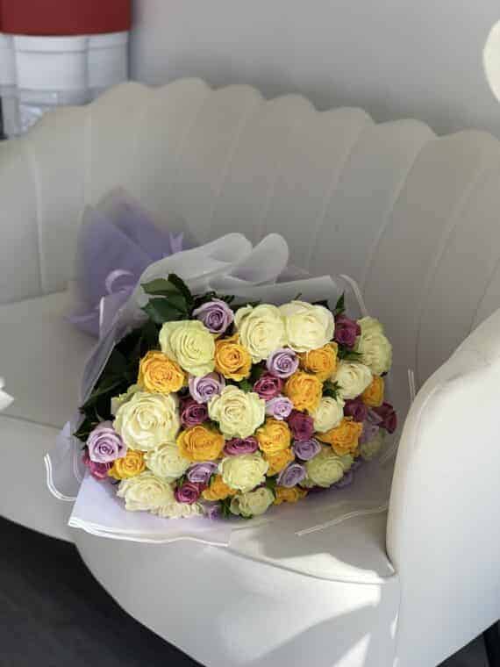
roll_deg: +0.2
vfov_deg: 30.3
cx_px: 250
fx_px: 1233
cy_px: 334
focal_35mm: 64
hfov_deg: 22.9
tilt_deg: -21.6
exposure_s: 1/250
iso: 25
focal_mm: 7.5
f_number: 2.2
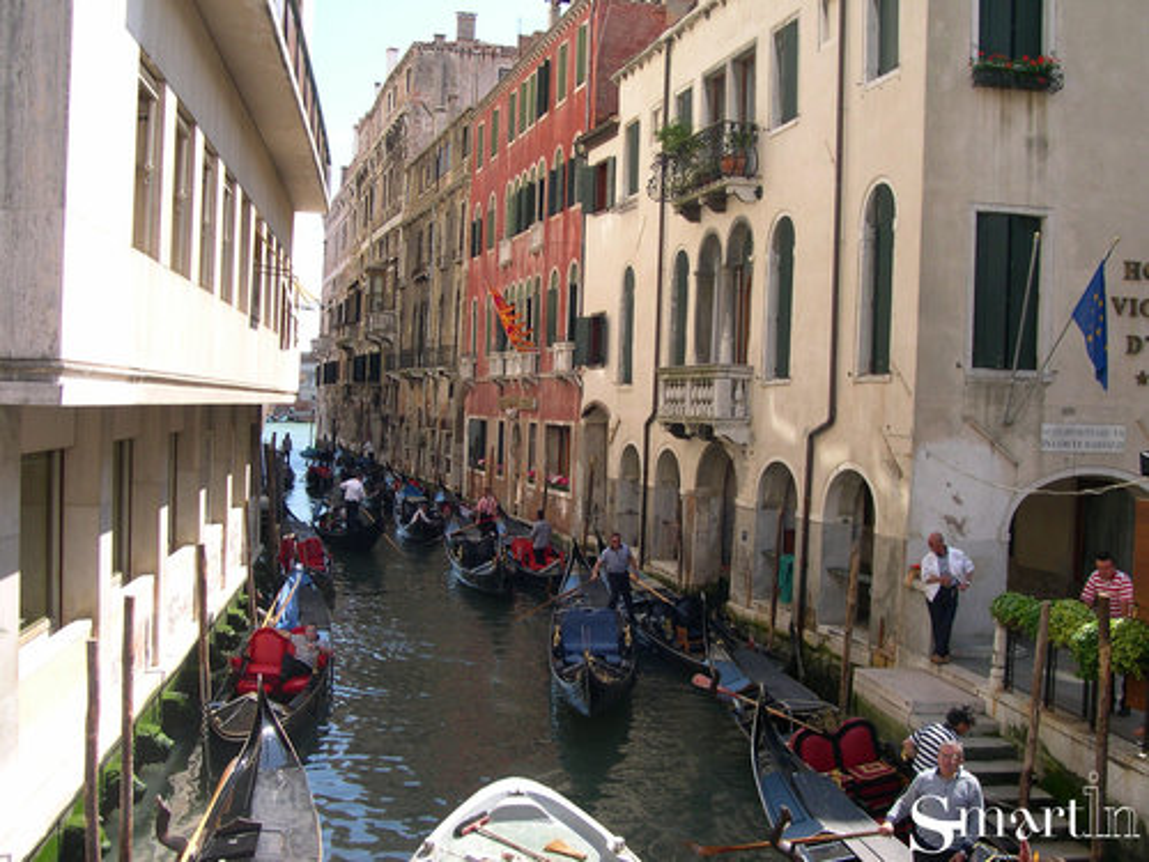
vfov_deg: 37.7
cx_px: 574
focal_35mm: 38
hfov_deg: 49.0
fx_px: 1261
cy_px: 431
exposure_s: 1/86.6
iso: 100
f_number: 7.6
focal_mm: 8
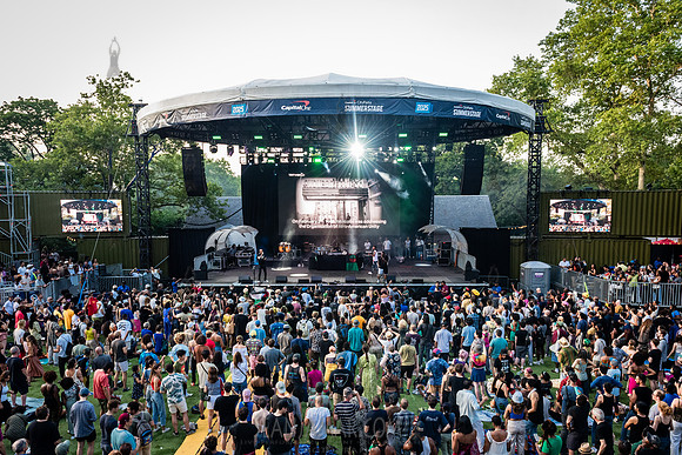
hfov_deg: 67.2
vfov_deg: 47.7
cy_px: 255
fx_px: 513
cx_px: 341
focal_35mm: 27
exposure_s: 1/320
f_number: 4
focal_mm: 24
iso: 2000
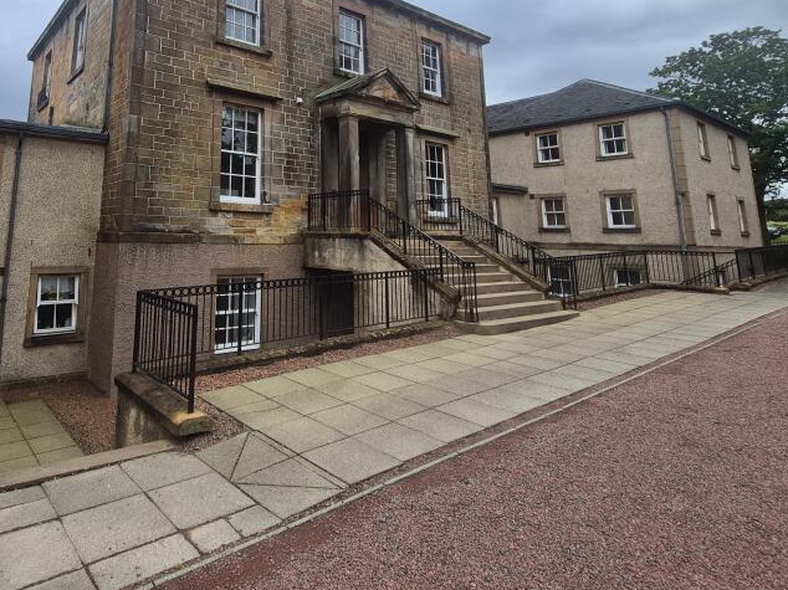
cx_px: 239
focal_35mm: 21
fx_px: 478
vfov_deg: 60.7
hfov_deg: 75.5
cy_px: 165
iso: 50
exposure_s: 1/1240
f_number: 2.2
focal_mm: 1.74
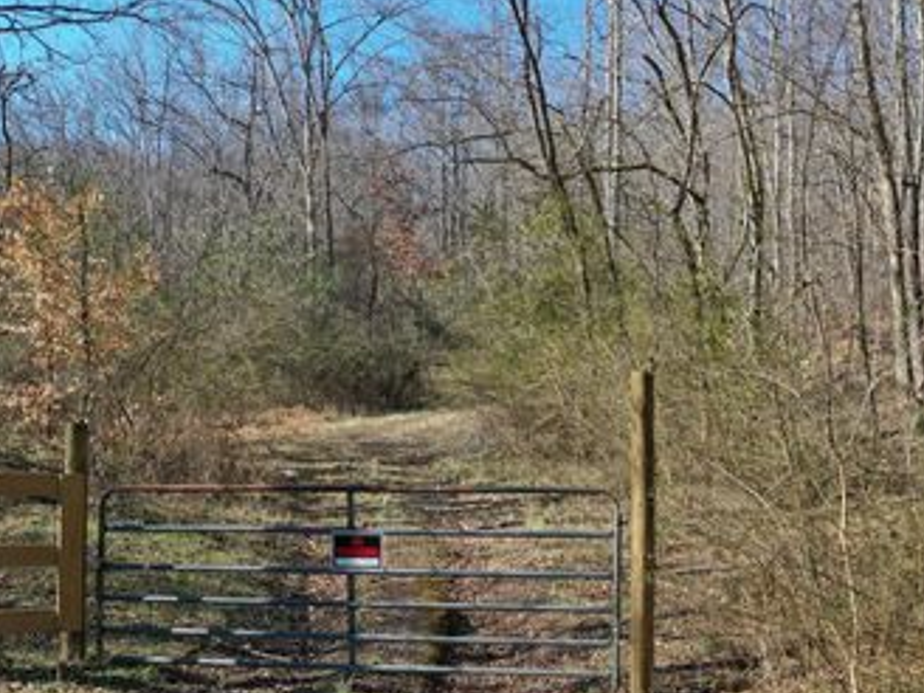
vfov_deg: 34.8
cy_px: 458
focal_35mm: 41
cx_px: 547
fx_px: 1094
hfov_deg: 45.6
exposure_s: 1/240
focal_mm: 10.26
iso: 100
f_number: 5
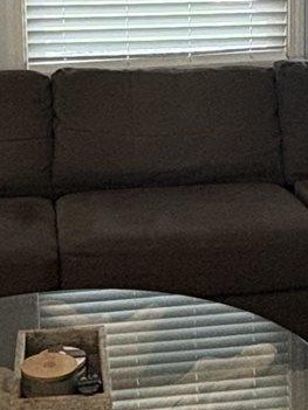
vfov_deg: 21.0
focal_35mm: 92
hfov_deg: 16.0
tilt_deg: -10.6
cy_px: 62
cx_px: 178
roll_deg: +0.6
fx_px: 1092
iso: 400
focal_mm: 2.22
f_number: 2.2
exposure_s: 1/60
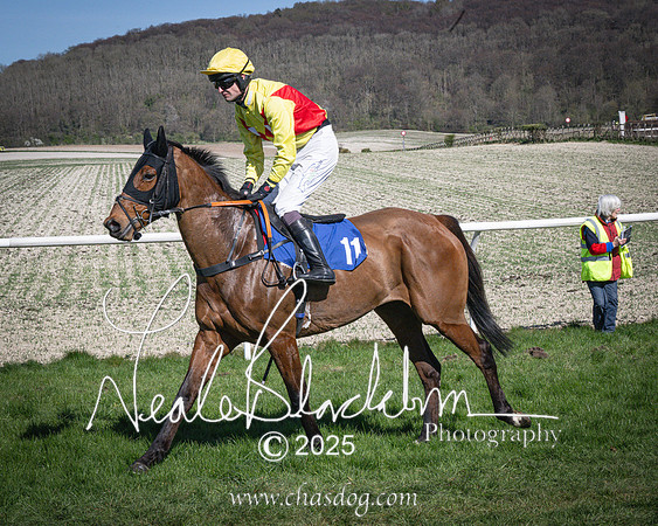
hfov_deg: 17.2
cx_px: 329
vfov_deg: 13.8
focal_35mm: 111
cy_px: 263
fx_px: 2170
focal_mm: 99
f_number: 20
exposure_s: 1/1600
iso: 2500
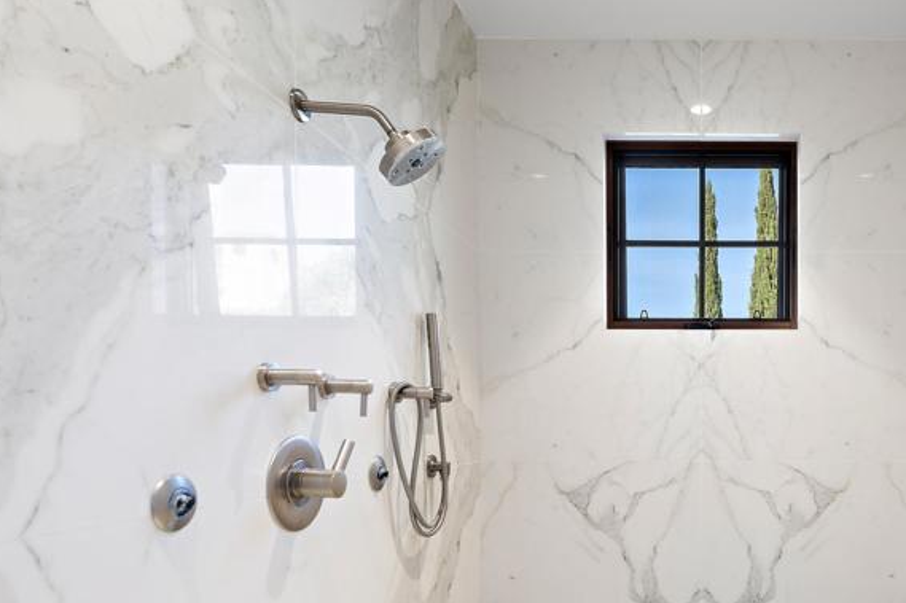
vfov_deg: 46.6
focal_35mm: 27
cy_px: 435
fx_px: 679
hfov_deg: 62.7
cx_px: 702
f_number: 7.1
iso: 125
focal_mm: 15
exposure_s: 1/1.67
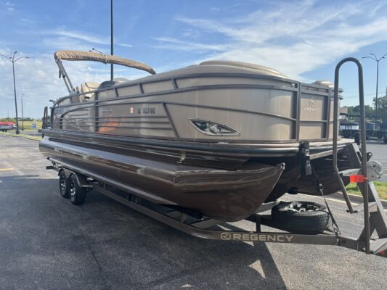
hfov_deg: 67.3
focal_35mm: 26
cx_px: 194
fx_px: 291
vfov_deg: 53.1
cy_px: 145
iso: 50
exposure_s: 1/2151
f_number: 1.6
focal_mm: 5.96
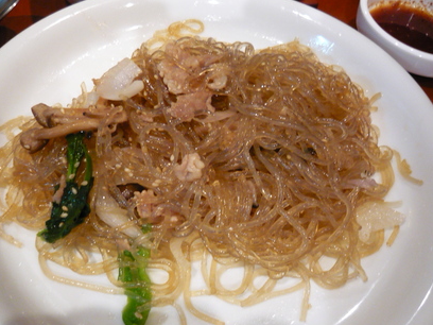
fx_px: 425
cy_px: 165
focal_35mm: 34
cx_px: 216
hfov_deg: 54.0
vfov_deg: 41.8
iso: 400
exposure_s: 1/13
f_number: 2.8
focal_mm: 5.5
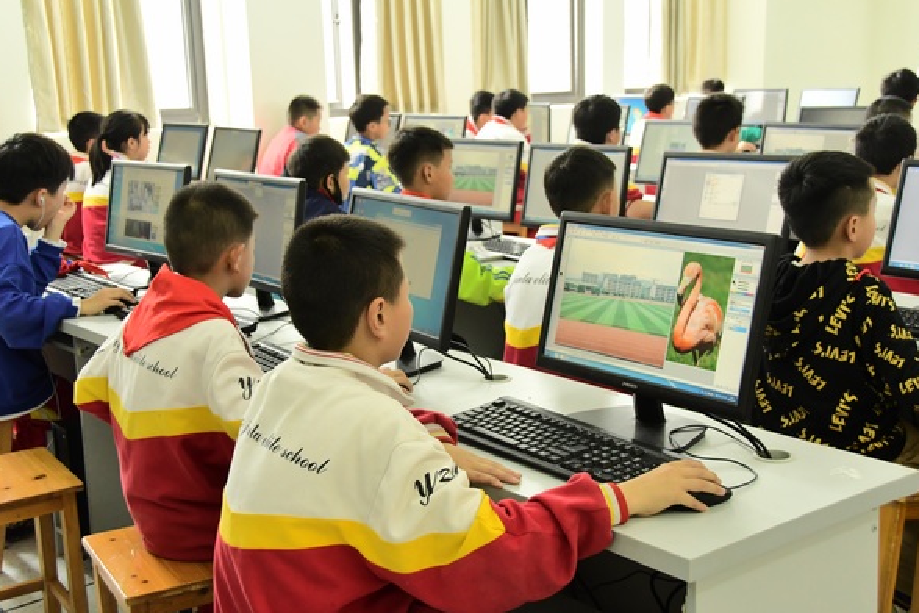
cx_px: 461
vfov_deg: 27.5
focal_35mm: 49
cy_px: 302
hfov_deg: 40.3
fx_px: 1251
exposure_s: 1/200
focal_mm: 32
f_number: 5.6
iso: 2500
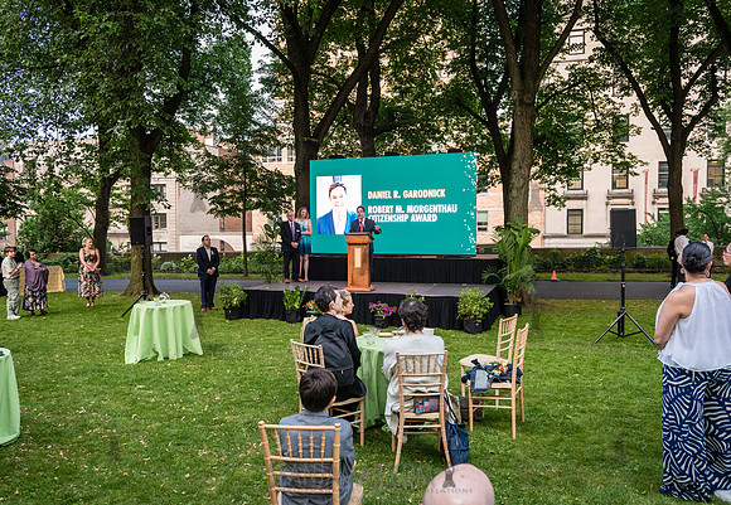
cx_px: 353
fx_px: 568
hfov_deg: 65.5
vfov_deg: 48.0
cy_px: 252
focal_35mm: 28
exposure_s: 1/250
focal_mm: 27
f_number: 3.5
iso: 2000
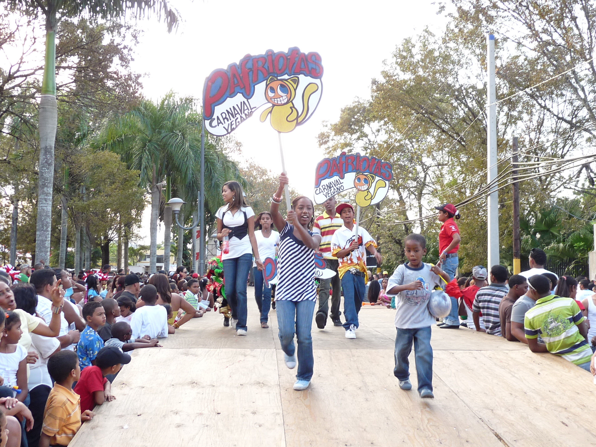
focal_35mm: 39
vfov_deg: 36.8
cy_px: 224
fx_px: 671
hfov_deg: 47.9
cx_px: 298
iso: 100
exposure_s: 1/80
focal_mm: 4.8
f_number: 2.8
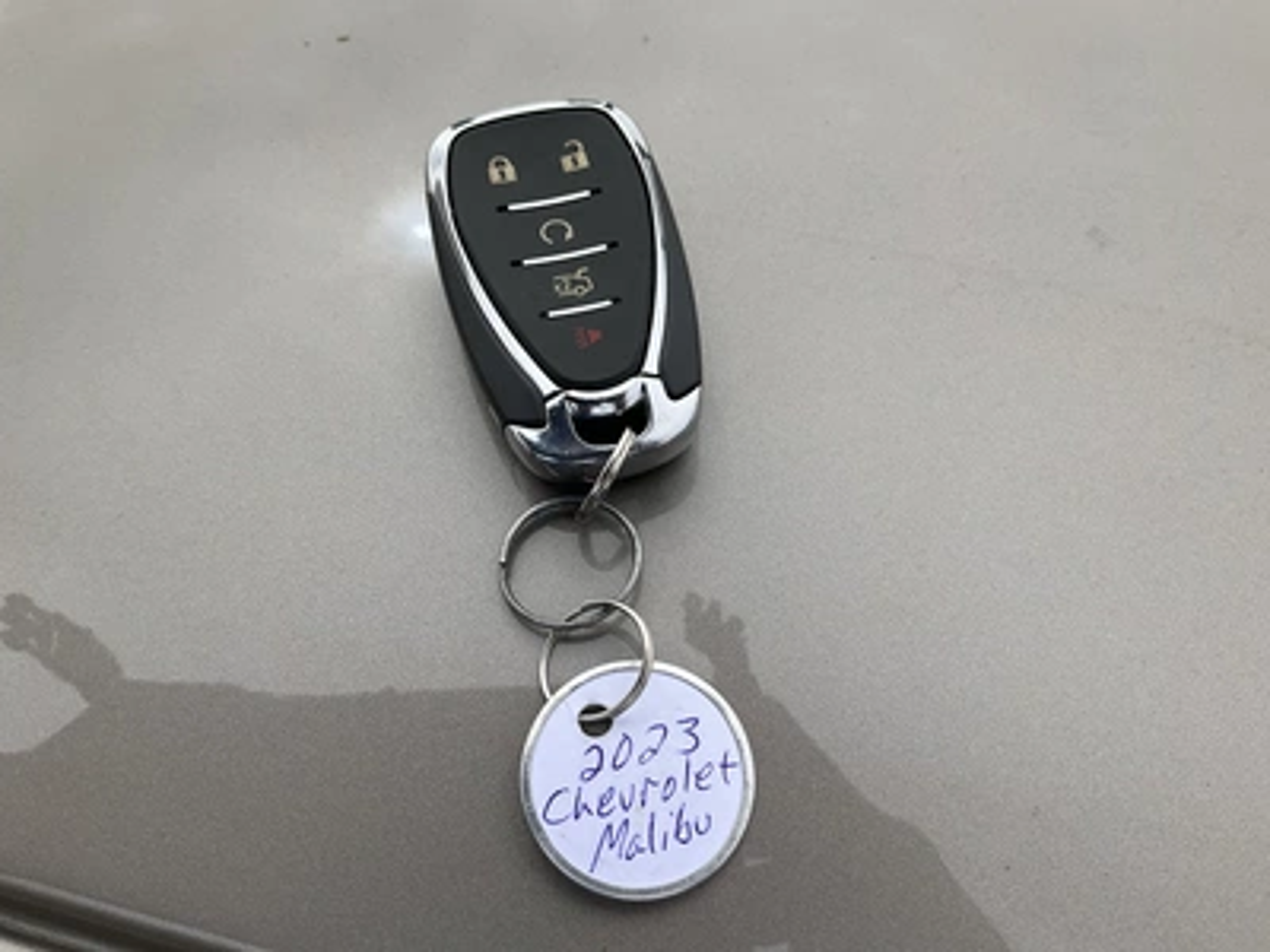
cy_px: 476
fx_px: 1064
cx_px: 635
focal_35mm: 29
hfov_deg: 61.7
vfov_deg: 48.2
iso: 25
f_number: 1.8
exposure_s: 1/1730
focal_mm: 3
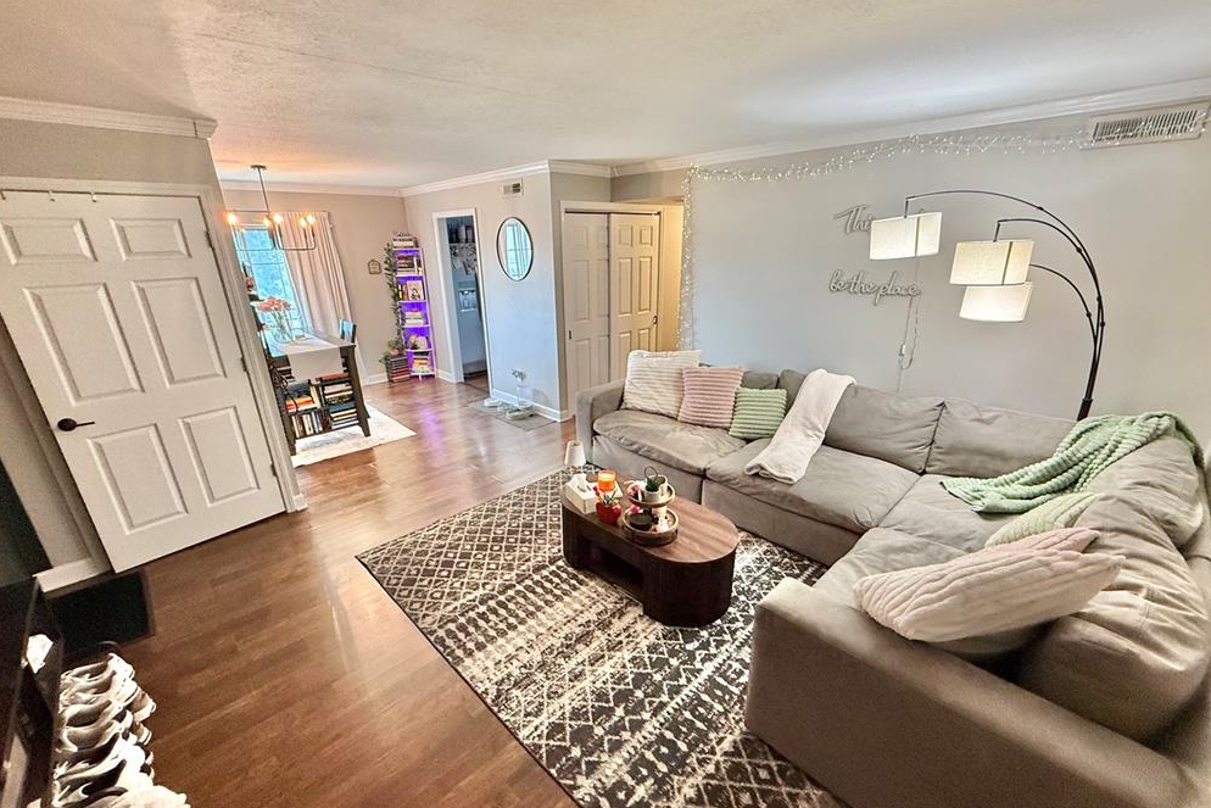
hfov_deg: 100.4
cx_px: 593
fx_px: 505
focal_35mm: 15
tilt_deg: -19.6
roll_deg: +0.8
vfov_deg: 77.3
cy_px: 427
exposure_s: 1/60
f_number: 2.2
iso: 400
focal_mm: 2.22
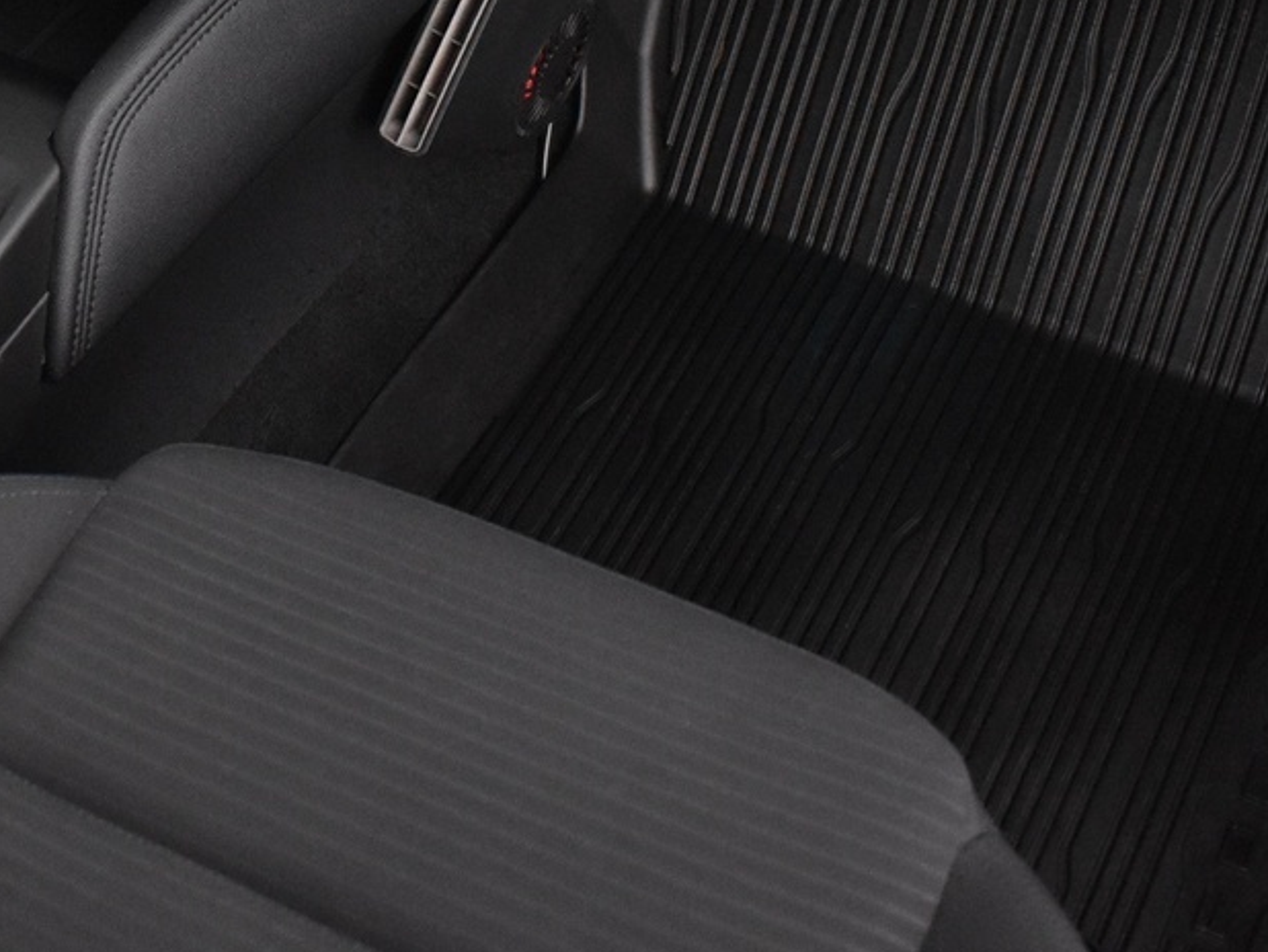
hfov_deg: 27.9
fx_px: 2492
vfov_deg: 20.8
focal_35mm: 68
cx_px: 242
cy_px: -29
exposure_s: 1/25
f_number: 3.5
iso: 3200
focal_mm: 18
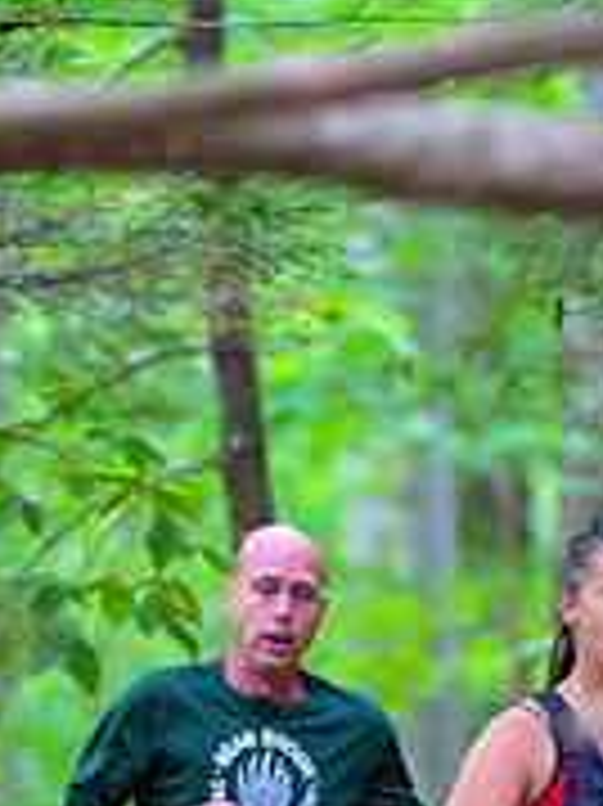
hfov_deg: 2.4
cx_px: 716
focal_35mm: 622
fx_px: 14464
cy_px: 860
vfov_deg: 3.2
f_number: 4
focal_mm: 200
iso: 8000
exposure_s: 1/200
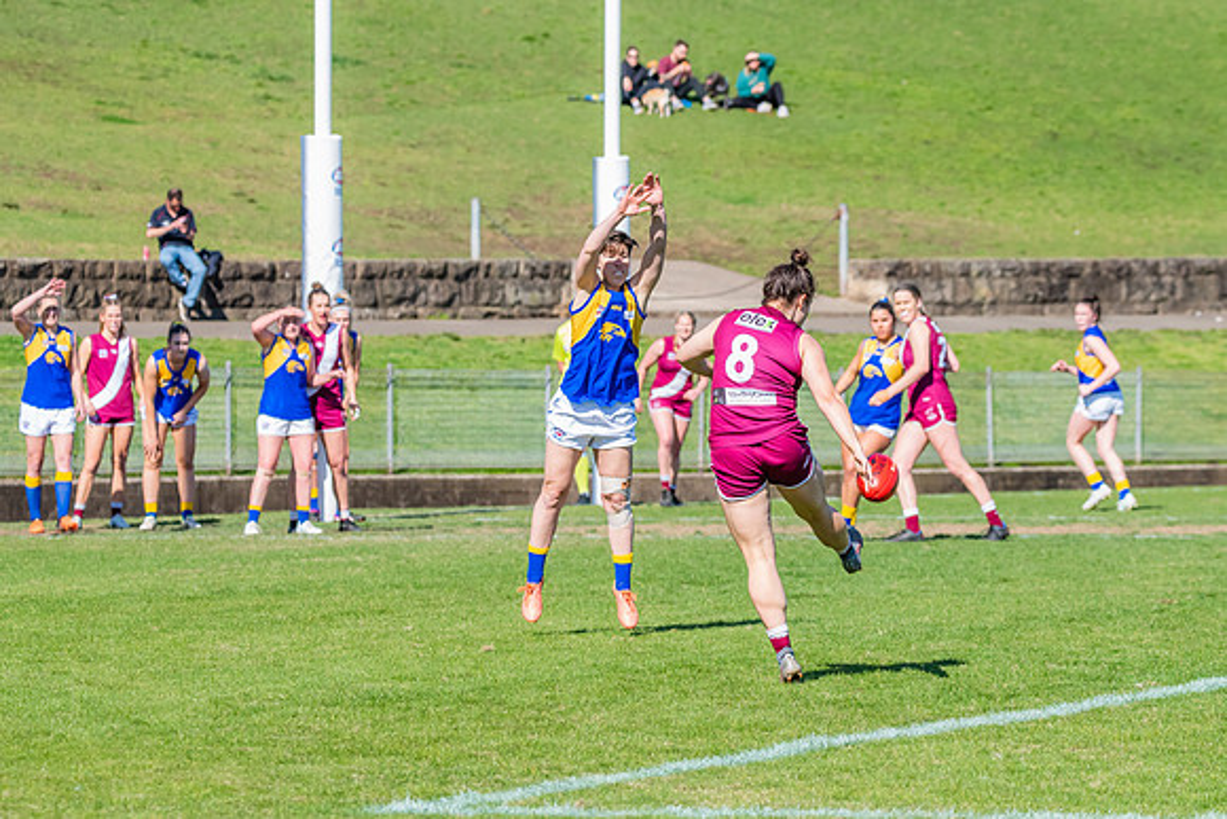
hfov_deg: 8.3
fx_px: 8444
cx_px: 756
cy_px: 441
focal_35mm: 248
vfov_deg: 5.6
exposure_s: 1/1600
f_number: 8
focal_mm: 200
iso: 800
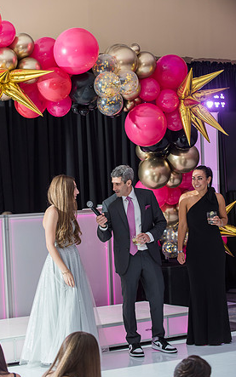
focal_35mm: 89
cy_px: 190
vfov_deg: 23.3
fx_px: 916
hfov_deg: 14.7
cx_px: 112
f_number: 4.5
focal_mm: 86
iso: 1000
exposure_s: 1/100
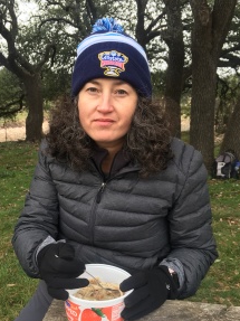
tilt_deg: -11.1
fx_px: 342
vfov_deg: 50.1
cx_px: 105
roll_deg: -0.6
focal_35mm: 37
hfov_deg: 38.6
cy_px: 167
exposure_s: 1/120
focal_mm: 4.15
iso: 25
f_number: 2.2
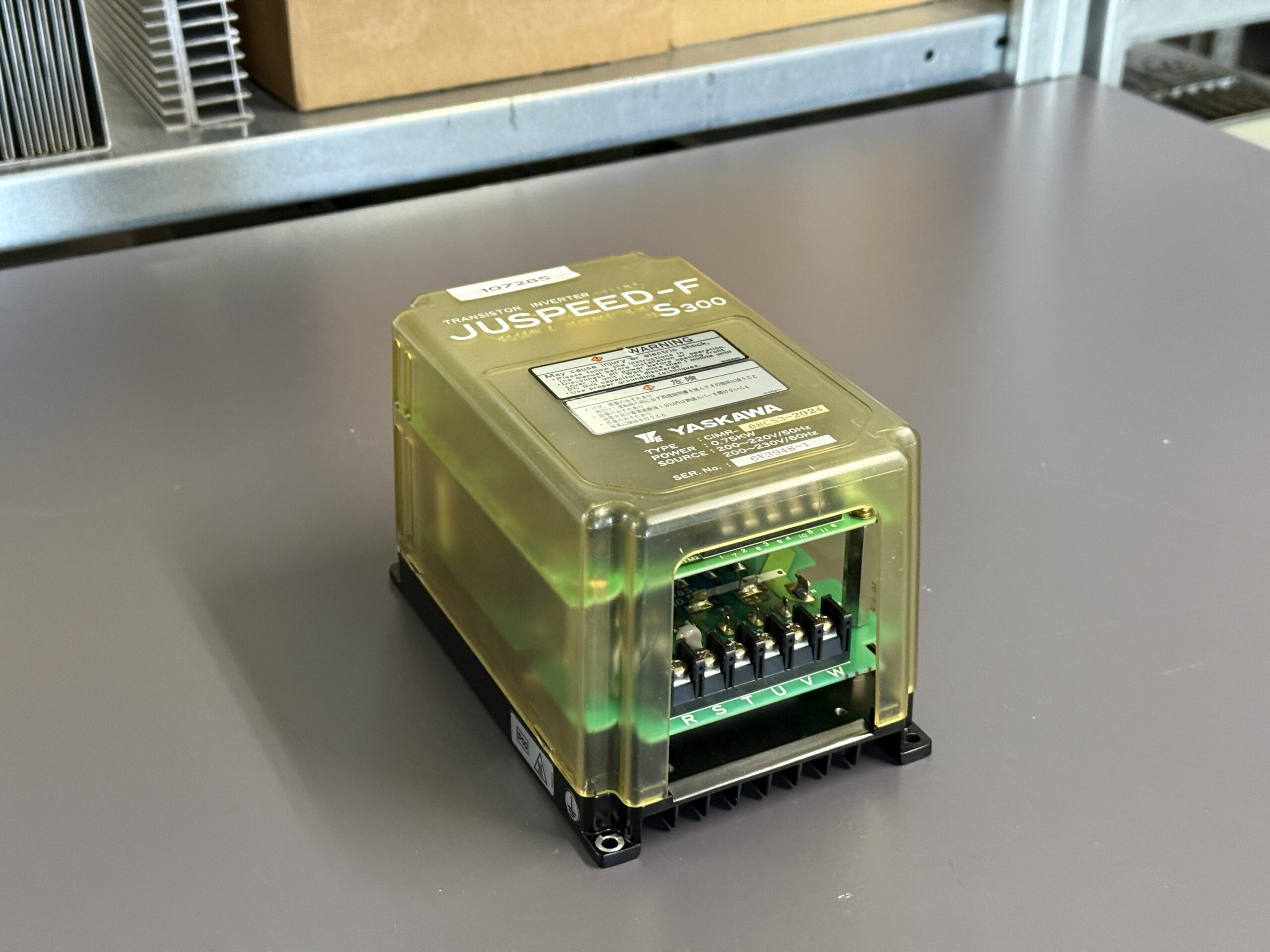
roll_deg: -0.3
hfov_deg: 39.7
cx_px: 635
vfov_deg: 30.3
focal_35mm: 48
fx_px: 1761
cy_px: 476
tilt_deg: -29.6
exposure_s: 1/33
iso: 250
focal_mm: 6.76
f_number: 1.78
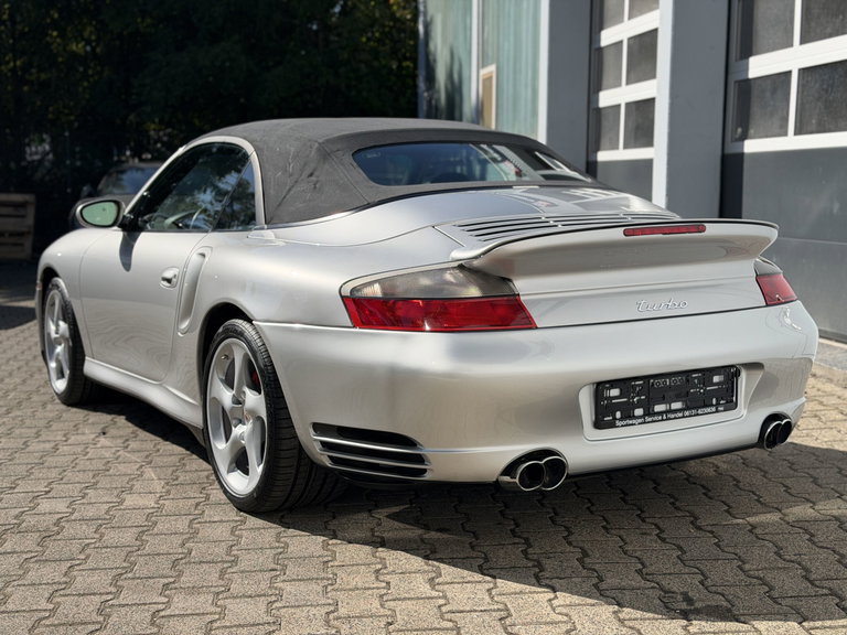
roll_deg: +0.3
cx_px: 424
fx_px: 1174
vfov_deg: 30.3
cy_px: 318
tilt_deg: -7.0
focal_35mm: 48
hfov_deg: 39.7
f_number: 1.78
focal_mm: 6.76
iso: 80
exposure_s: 1/6536
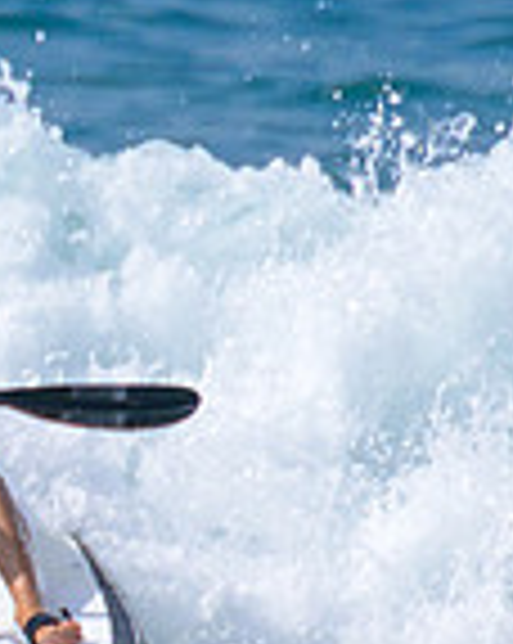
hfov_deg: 0.4
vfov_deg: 0.5
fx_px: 79424
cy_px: 688
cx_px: -610
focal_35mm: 4176
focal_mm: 800
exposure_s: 1/2000
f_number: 11
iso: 450
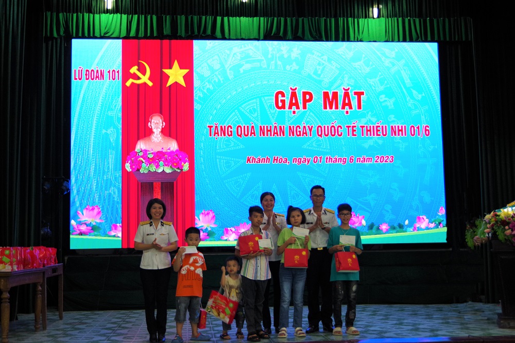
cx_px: 258
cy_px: 172
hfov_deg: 42.8
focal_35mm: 46
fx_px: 658
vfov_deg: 29.2
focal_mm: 31
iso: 800
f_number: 4.5
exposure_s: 1/40
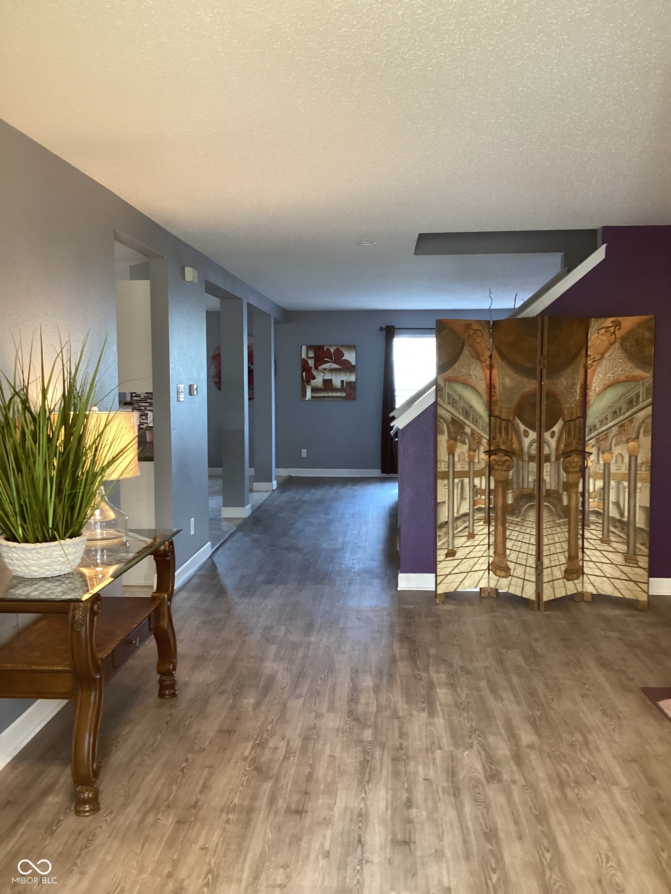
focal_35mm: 31
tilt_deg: -4.8
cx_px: 336
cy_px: 447
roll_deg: -0.4
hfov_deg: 45.4
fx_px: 801
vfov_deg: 58.4
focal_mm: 3.3
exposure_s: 1/40
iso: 250
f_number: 2.4
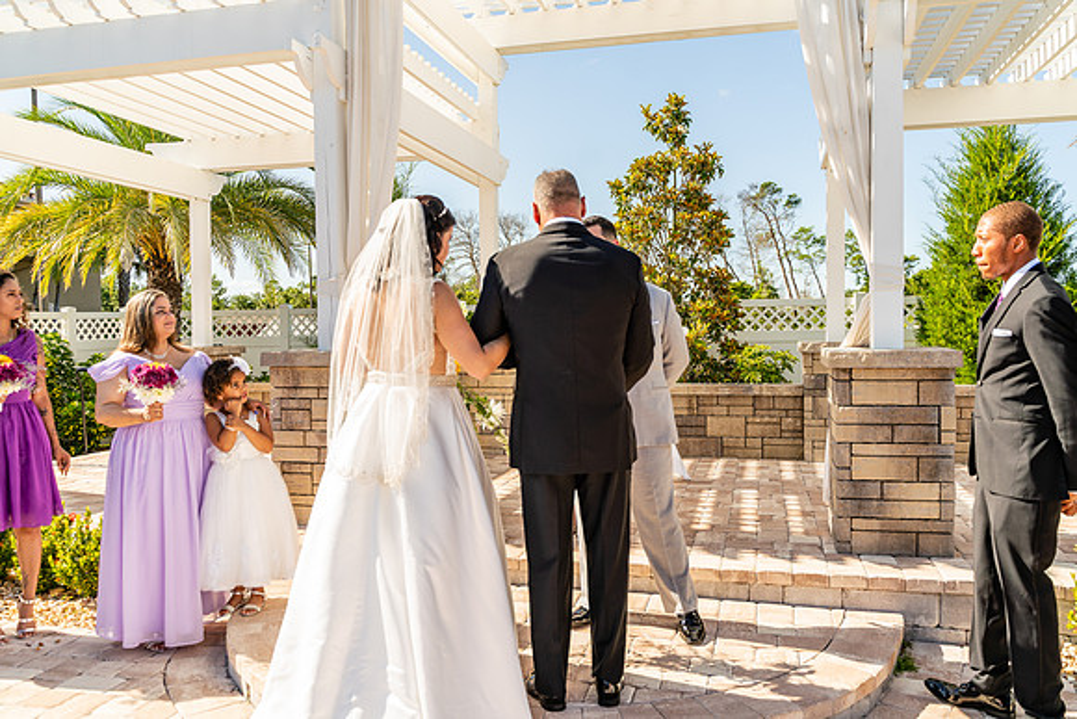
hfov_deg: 64.0
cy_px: 354
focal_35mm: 29
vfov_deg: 45.3
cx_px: 551
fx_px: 861
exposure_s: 1/500
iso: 100
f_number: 4
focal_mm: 28
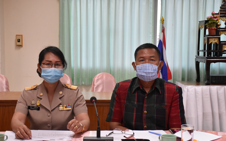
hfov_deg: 27.8
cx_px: 113
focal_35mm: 74
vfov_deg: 17.6
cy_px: 74
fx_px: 456
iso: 4000
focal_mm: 48
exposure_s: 1/160
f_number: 8
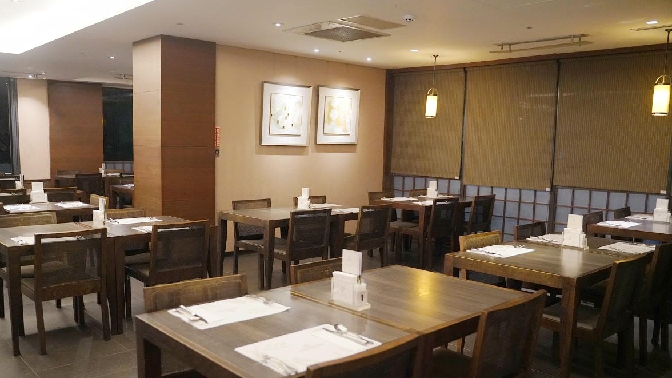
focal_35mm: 31
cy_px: 213
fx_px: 552
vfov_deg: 37.7
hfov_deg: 62.6
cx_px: 330
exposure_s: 1/160
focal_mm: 29
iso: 5000
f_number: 2.8
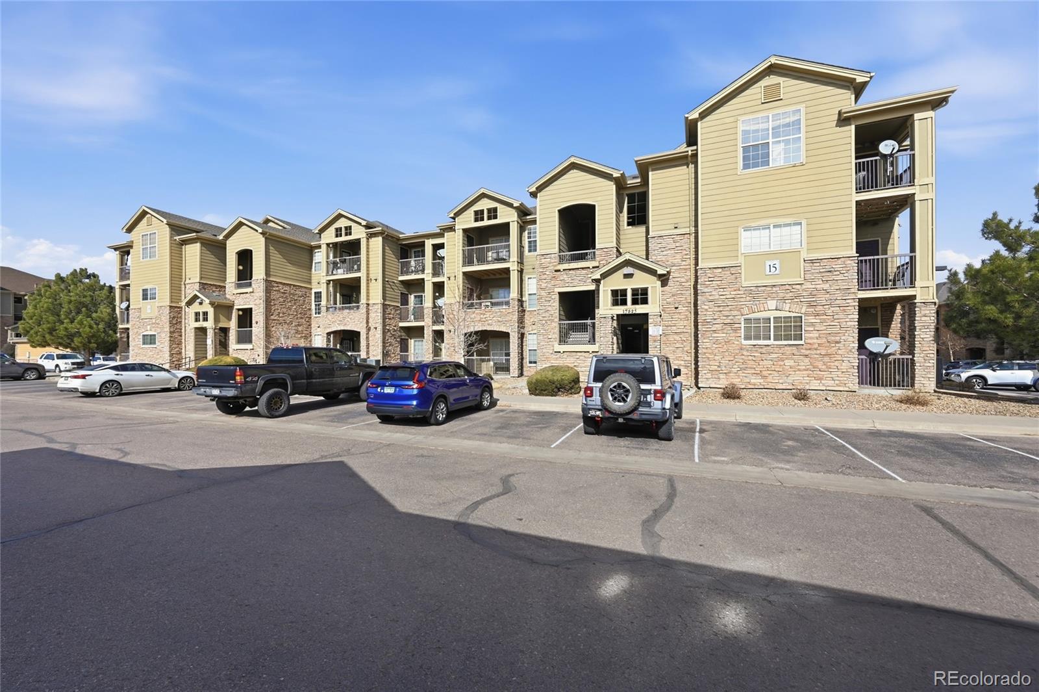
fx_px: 404
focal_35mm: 14
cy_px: 346
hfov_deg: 104.3
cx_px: 520
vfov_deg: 81.1
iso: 400
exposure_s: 1/2000
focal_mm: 14
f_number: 8
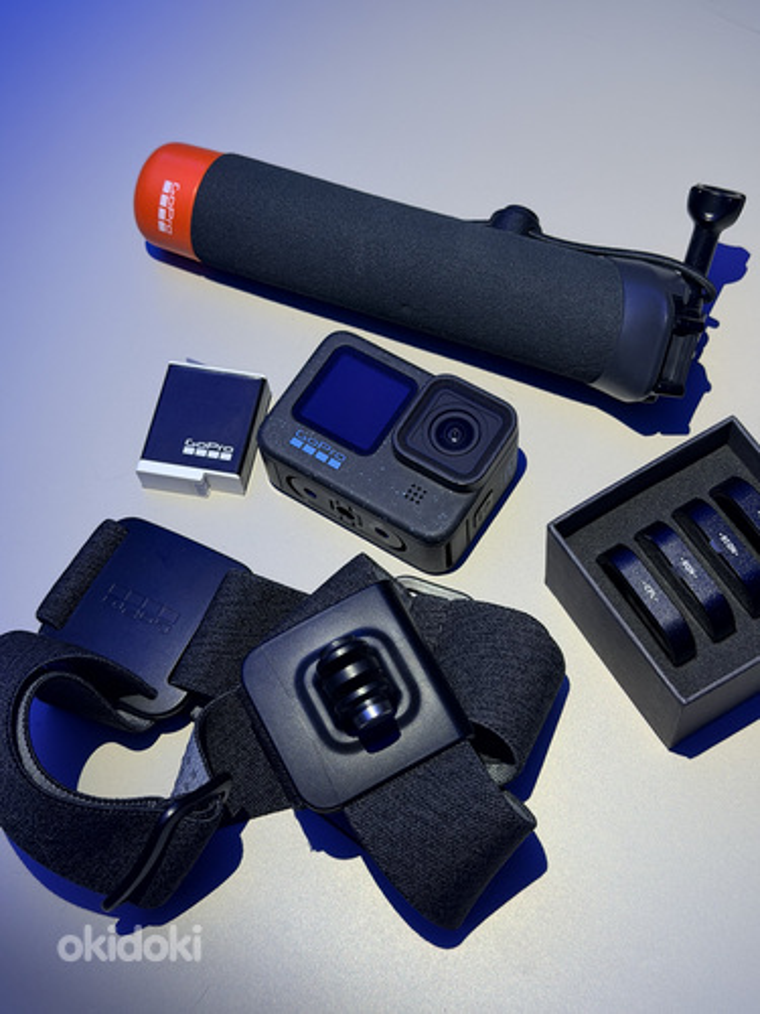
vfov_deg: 39.7
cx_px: 380
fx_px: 1405
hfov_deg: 30.3
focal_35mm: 48
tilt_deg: -65.5
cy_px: 507
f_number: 1.78
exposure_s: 1/60
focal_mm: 6.76
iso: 200
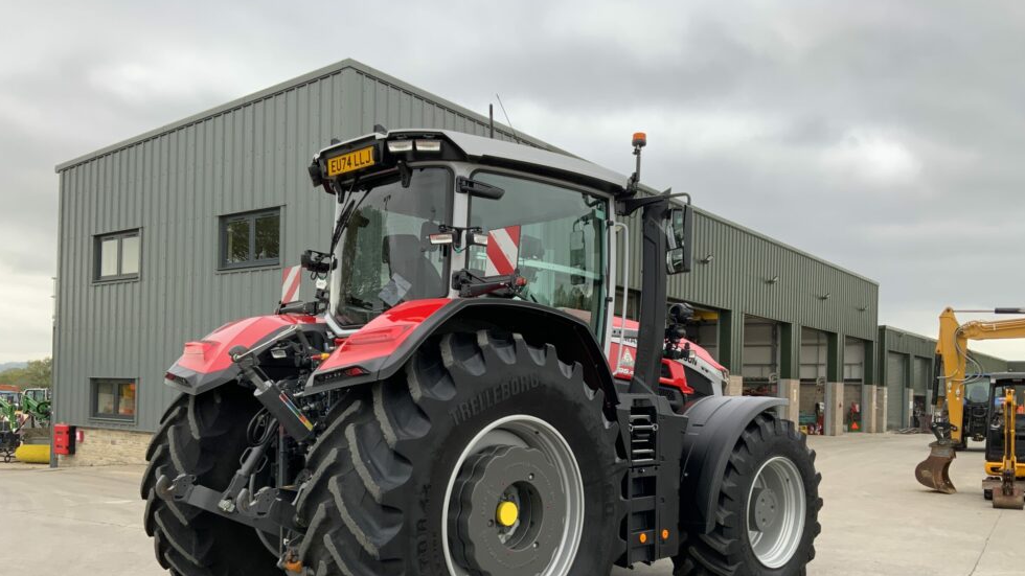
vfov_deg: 35.2
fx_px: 897
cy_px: 393
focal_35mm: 33
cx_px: 530
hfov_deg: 59.5
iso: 16
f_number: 1.8
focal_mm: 3
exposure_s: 1/128
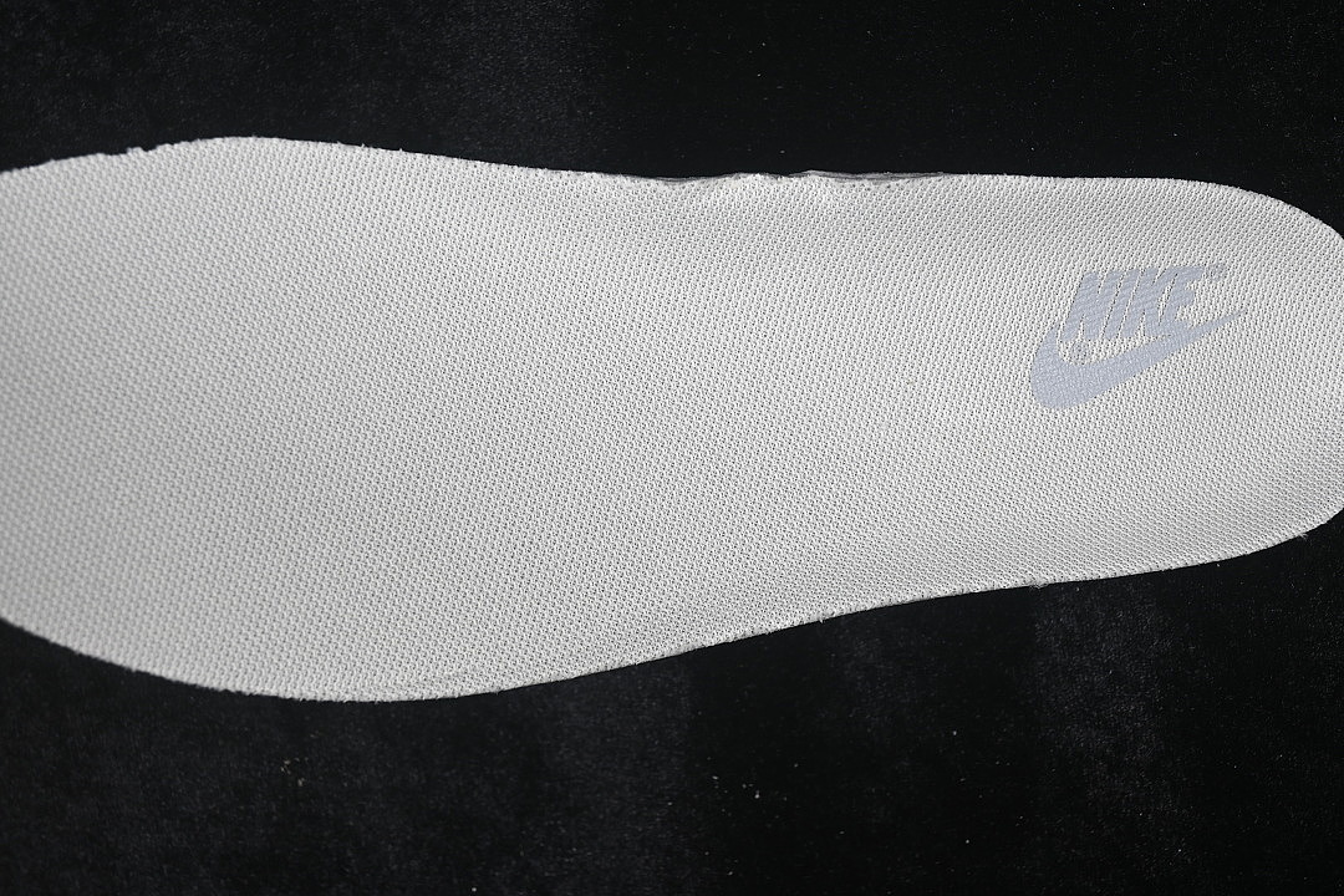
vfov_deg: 18.2
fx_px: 2800
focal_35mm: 75
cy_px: 448
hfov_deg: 27.0
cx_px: 672
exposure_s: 1/80
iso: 160
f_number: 7.1
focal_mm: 50
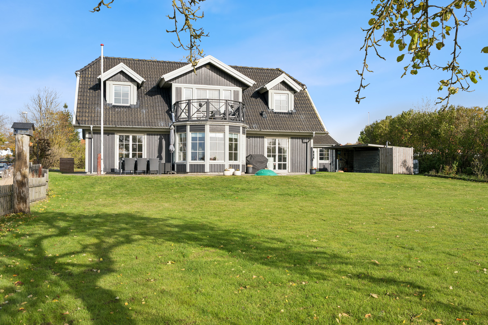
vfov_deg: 40.0
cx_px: 244
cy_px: 162
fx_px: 447
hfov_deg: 57.2
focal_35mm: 33
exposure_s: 1/800
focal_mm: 33
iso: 250
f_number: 6.3
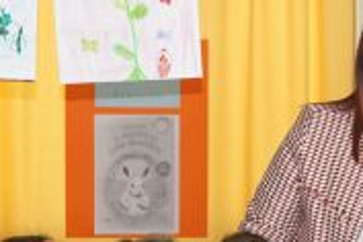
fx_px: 1926
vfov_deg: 7.1
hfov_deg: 10.7
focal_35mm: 191
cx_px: 371
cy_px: 282
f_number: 4.5
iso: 320
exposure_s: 1/160
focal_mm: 30
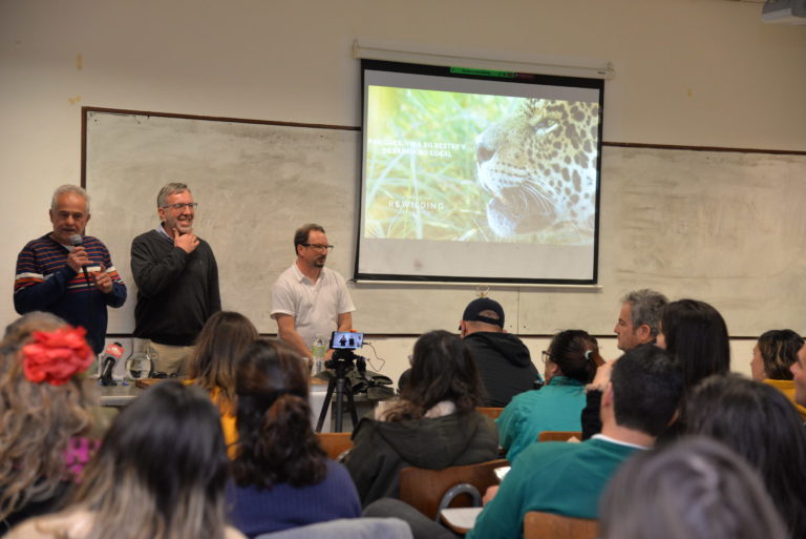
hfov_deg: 28.8
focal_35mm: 70
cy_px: 270
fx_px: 1568
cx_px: 403
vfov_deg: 19.5
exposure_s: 1/160
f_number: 4.5
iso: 2000
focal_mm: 70
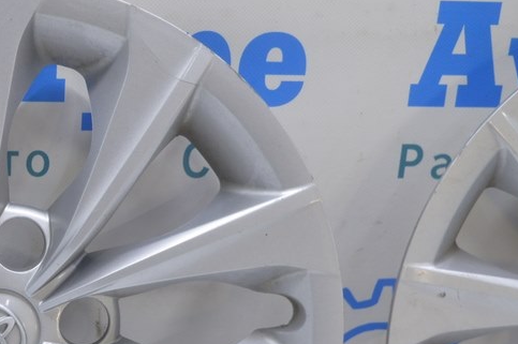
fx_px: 1279
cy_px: 326
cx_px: -3
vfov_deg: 15.1
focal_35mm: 89
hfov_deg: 22.0
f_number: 5.6
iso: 400
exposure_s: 1/20
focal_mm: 28
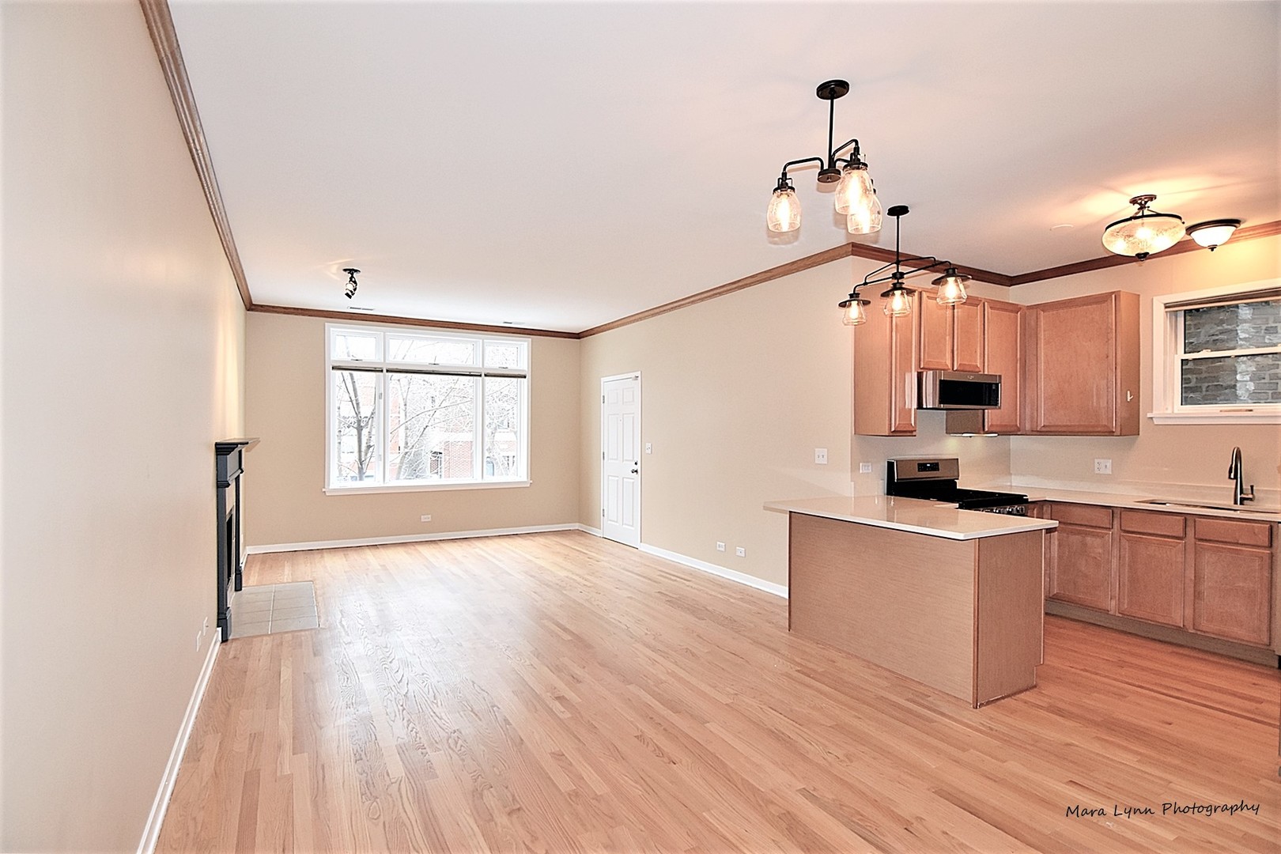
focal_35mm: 16
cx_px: 640
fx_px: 587
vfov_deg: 72.1
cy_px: 427
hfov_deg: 95.0
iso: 800
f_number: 4.5
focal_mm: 11
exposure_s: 1/80
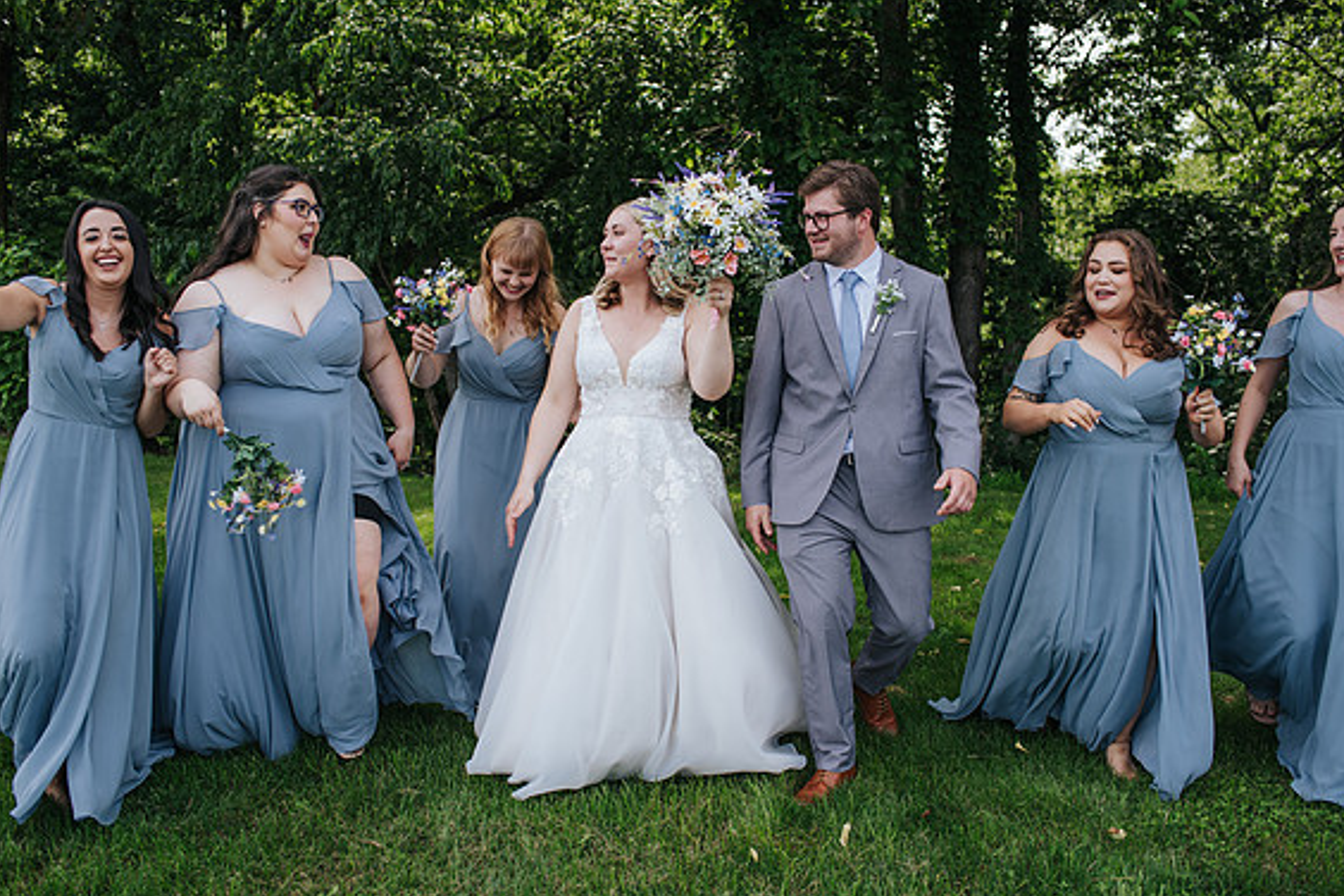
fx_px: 1344
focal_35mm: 36
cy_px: 449
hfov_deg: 53.1
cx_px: 670
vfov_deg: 36.9
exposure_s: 1/400
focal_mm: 35
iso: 100
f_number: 3.2
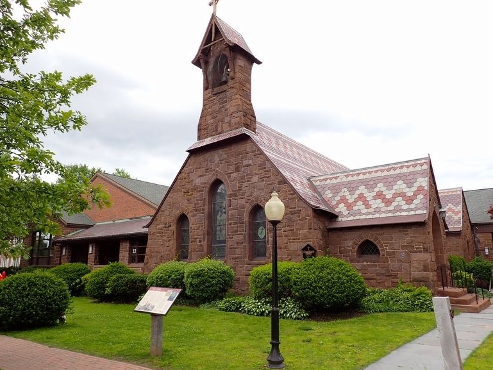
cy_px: 183
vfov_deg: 53.1
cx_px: 238
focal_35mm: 26
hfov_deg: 67.3
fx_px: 370
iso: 100
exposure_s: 1/640
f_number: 2.8
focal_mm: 4.5
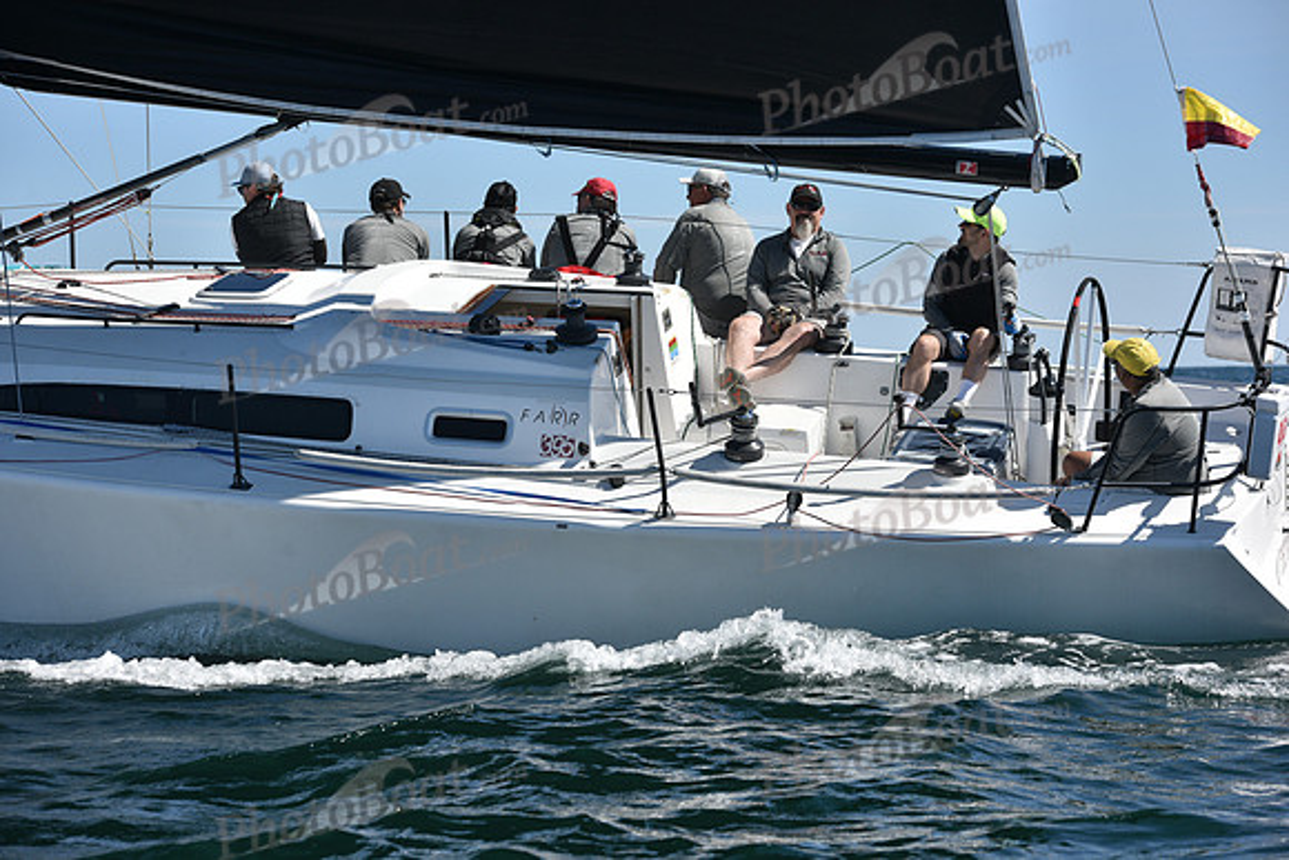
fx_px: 4154
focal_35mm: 116
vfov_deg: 11.8
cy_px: 430
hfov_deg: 17.6
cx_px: 644
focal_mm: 116
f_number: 7.1
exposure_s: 1/1600
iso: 250
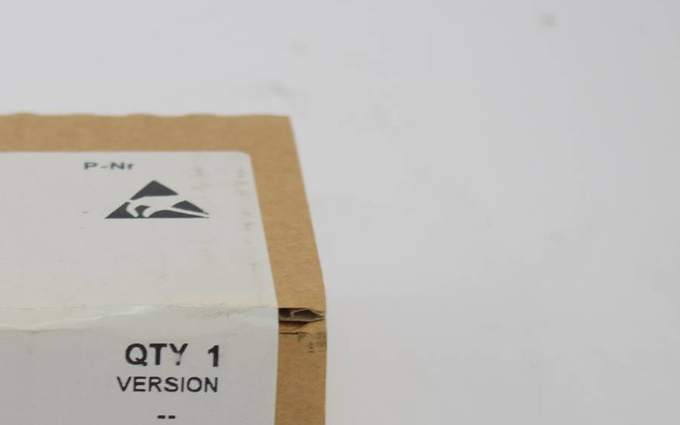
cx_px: -120
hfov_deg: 10.3
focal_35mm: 201
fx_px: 3730
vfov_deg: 6.5
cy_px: 235
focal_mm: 55
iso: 100
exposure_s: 1/45
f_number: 5.6
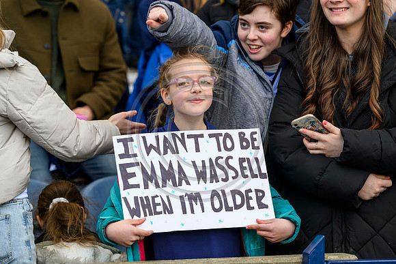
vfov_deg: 9.8
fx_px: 1540
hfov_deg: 14.7
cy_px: 132
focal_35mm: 140
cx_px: 198
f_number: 4.5
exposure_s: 1/640
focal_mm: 140
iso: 500
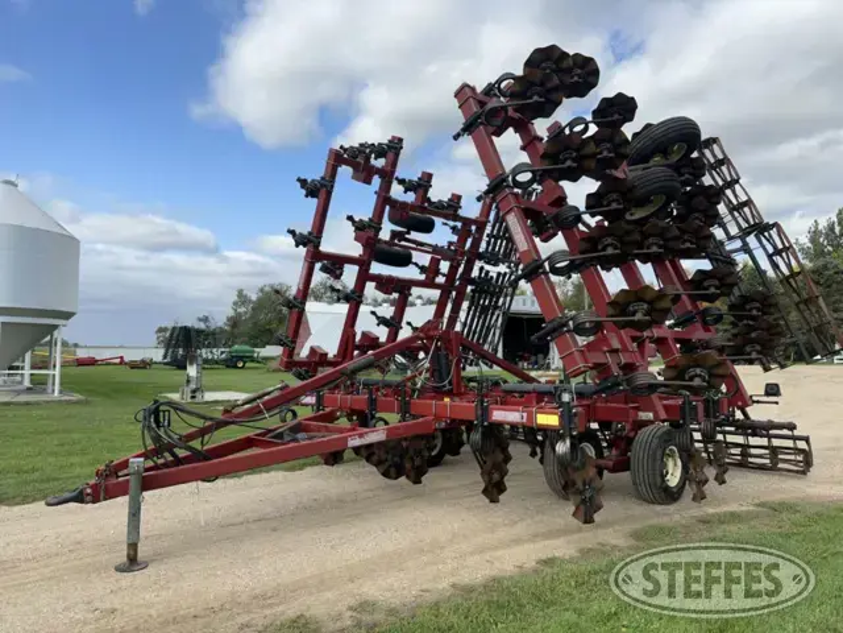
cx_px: 422
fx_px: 584
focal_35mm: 24
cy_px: 316
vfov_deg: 56.8
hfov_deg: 71.6
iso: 80
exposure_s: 1/3717
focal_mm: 6.86
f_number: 1.78
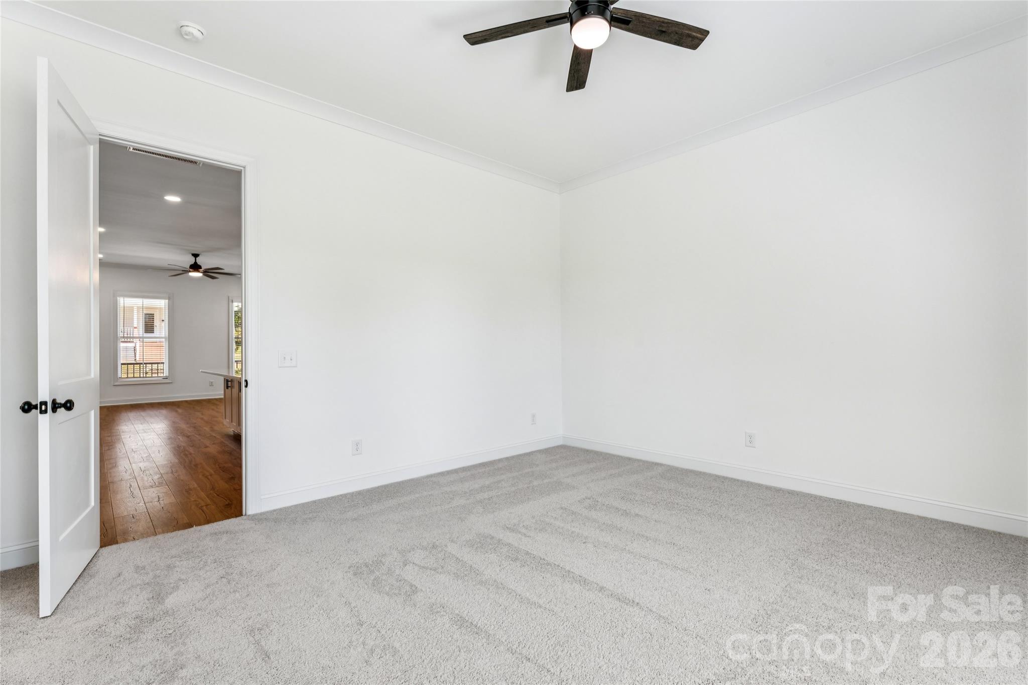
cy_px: 342
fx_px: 463
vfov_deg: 73.1
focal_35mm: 16
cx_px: 514
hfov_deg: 96.0
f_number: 9
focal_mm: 16.2
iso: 100
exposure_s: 1/13
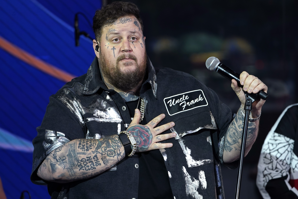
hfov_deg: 9.6
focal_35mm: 215
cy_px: 100
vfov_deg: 6.4
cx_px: 149
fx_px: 1780
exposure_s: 1/400
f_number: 5.6
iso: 1250
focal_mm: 215
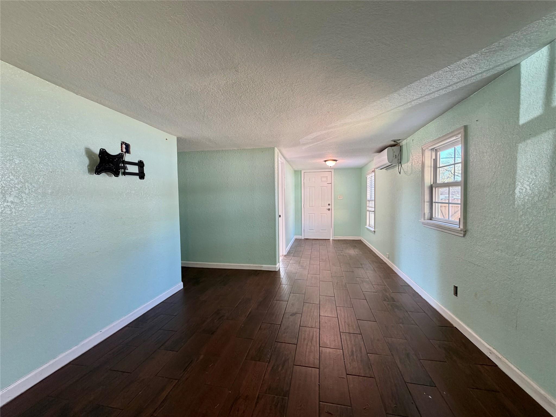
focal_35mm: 14
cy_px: 208
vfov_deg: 85.7
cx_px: 278
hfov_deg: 102.1
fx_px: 225
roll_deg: +0.5
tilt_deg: -2.7
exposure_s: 1/60
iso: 200
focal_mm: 2.22
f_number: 2.2
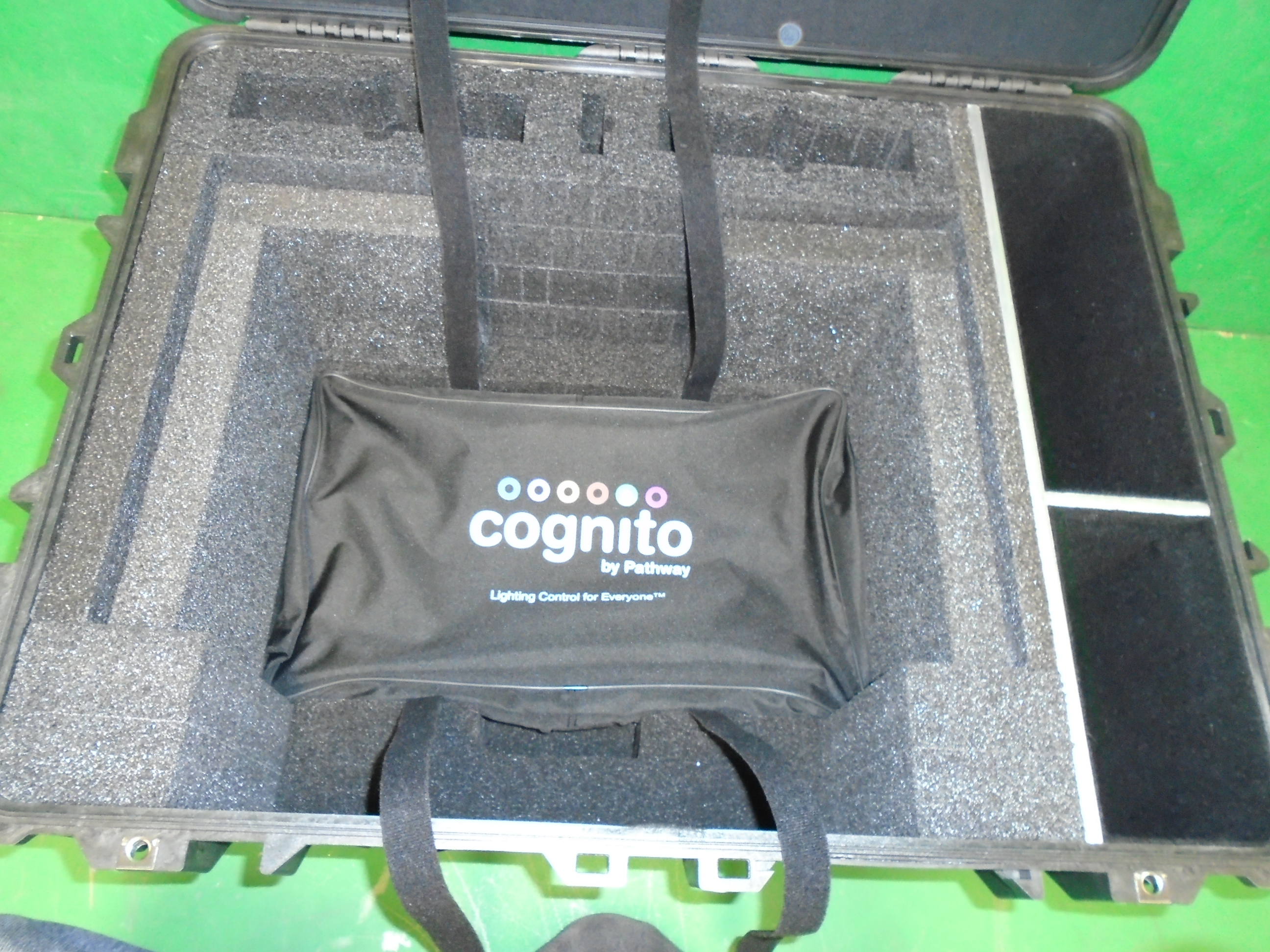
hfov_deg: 67.3
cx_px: 635
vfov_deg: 53.1
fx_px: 954
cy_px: 476
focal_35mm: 26
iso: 400
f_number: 3.2
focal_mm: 4.6
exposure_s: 1/30
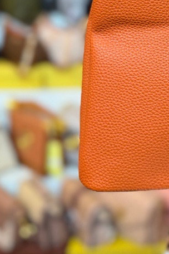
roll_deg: -0.1
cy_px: -19
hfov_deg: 17.7
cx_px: 244
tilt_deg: -12.5
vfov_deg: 26.7
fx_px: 493
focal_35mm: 70
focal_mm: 6.76
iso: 160
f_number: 1.78
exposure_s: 1/100
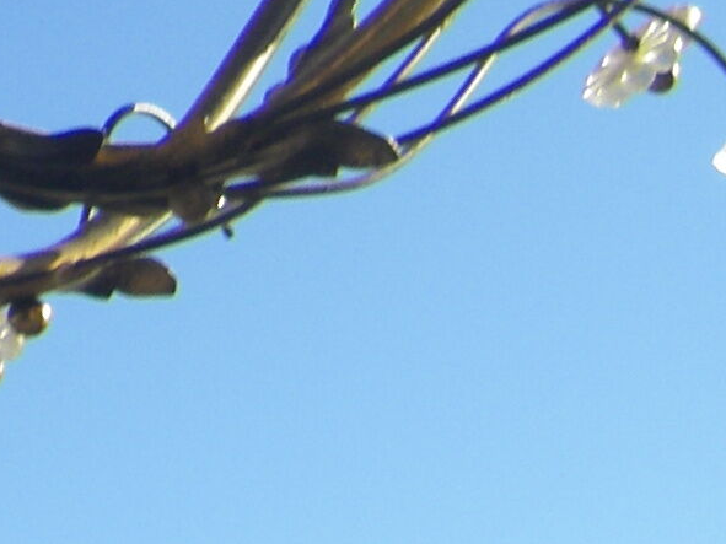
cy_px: -495
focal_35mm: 210
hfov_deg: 9.1
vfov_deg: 6.9
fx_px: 4403
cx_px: -483
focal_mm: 6.3
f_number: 7
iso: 64
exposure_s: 1/160
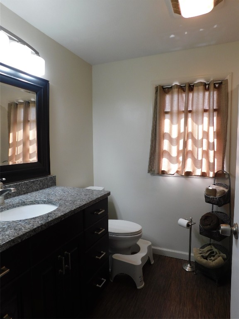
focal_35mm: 23
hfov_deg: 58.9
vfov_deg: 73.9
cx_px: 120
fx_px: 212
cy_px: 160
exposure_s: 1/40
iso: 125
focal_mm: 4
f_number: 3
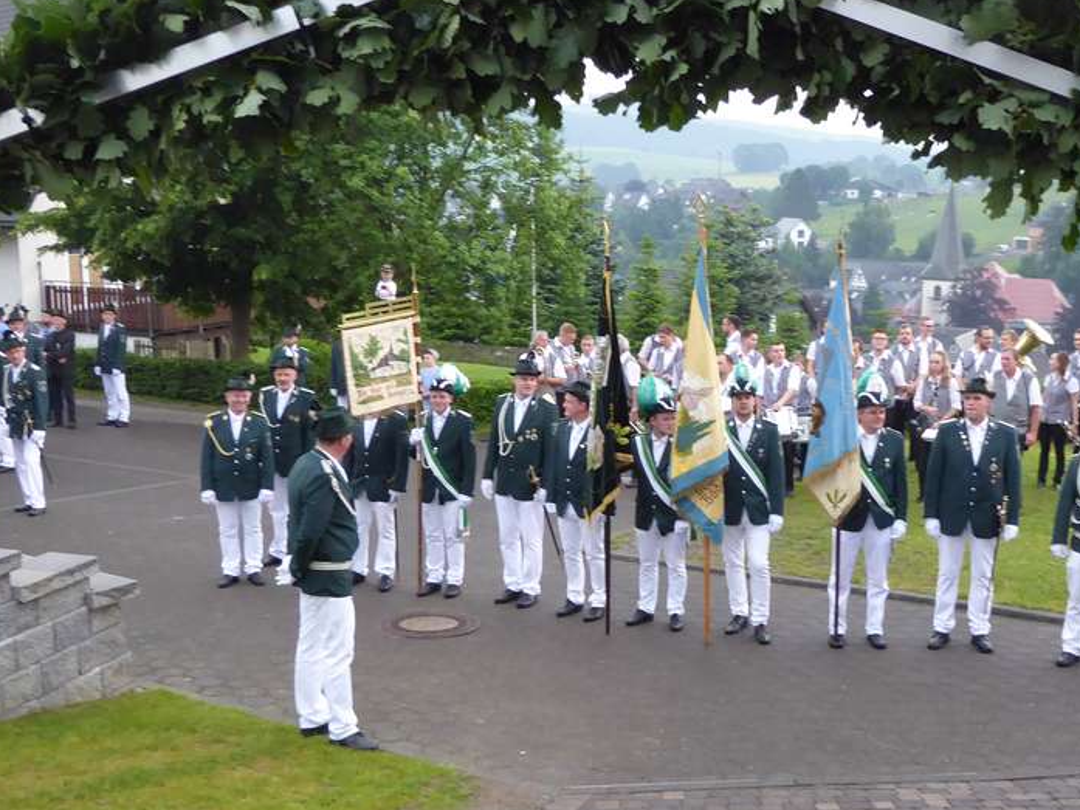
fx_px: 1467
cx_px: 629
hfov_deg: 40.3
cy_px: 477
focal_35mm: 47
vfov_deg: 30.8
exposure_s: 1/60
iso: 320
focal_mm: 5.4
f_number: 3.5
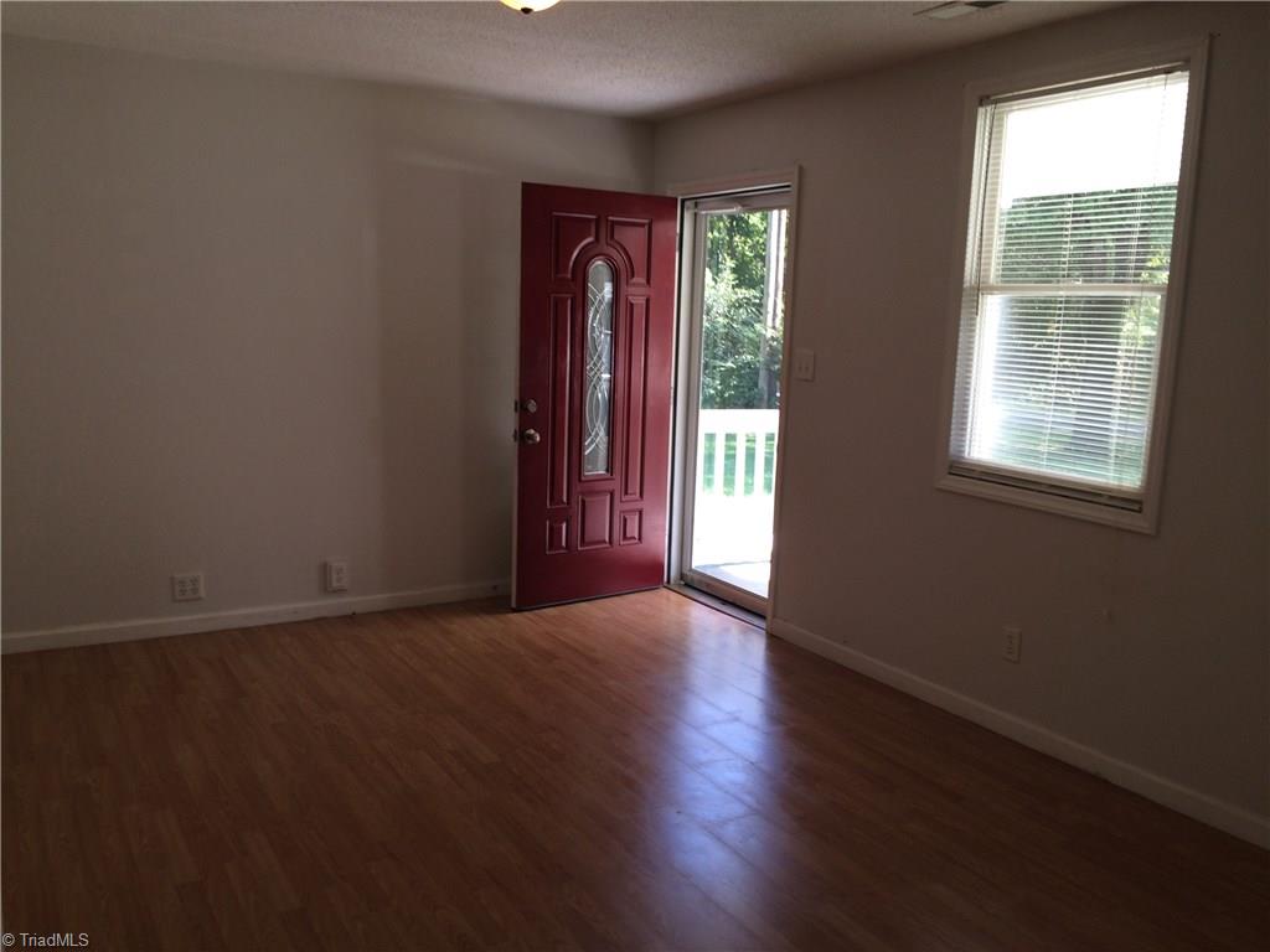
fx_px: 1064
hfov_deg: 61.7
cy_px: 476
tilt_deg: -9.3
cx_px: 635
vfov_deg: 48.2
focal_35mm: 29
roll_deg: -2.0
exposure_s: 1/60
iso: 40
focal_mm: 4.15
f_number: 2.2
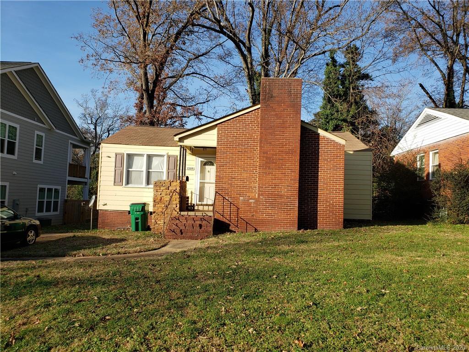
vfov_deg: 53.1
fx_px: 352
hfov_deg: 67.3
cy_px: 176
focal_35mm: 26
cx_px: 234
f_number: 2.4
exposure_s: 1/1013
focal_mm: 4.3
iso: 50
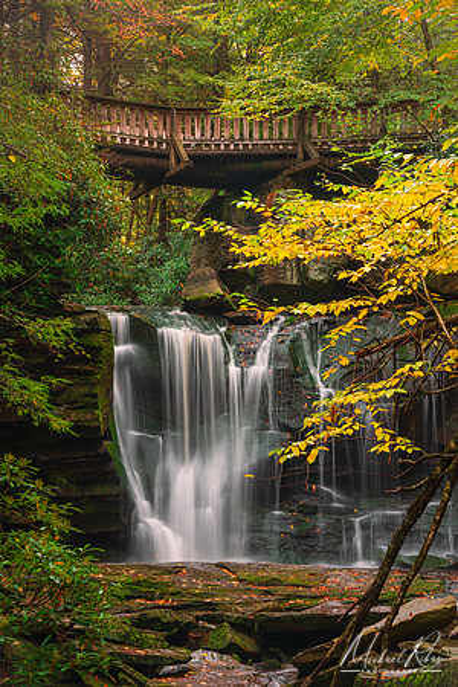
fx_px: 1488
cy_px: 344
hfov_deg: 17.5
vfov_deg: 26.0
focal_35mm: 78
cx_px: 229
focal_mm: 78
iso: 100
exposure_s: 1
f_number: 13
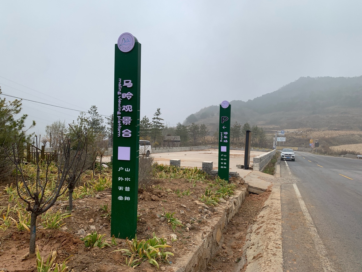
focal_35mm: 26
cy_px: 136
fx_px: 272
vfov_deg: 53.1
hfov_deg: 67.3
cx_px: 181
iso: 25
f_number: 1.8
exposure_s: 1/474
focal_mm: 4.25
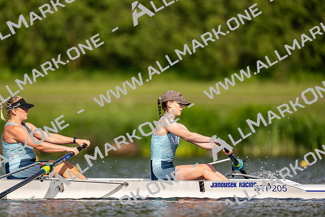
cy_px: 108
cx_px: 162
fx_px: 5418
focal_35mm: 600
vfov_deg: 2.3
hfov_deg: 3.4
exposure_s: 1/2500
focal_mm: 600
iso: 250
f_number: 4
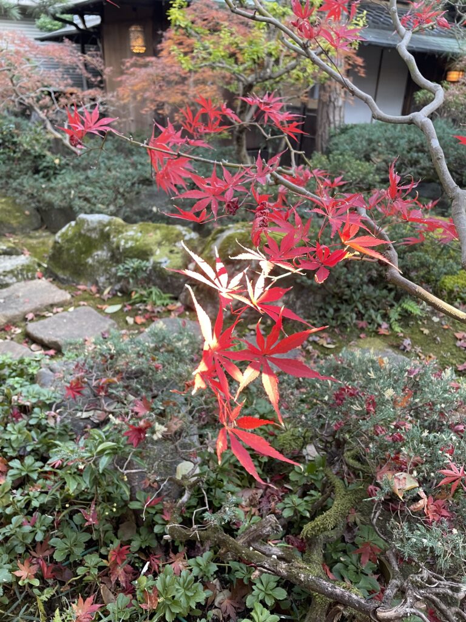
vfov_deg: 67.3
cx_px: 233
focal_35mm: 26
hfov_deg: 53.1
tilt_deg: -24.9
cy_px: 311
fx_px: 467
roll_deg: -2.5
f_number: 1.6
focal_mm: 4.2
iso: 125
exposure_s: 1/78
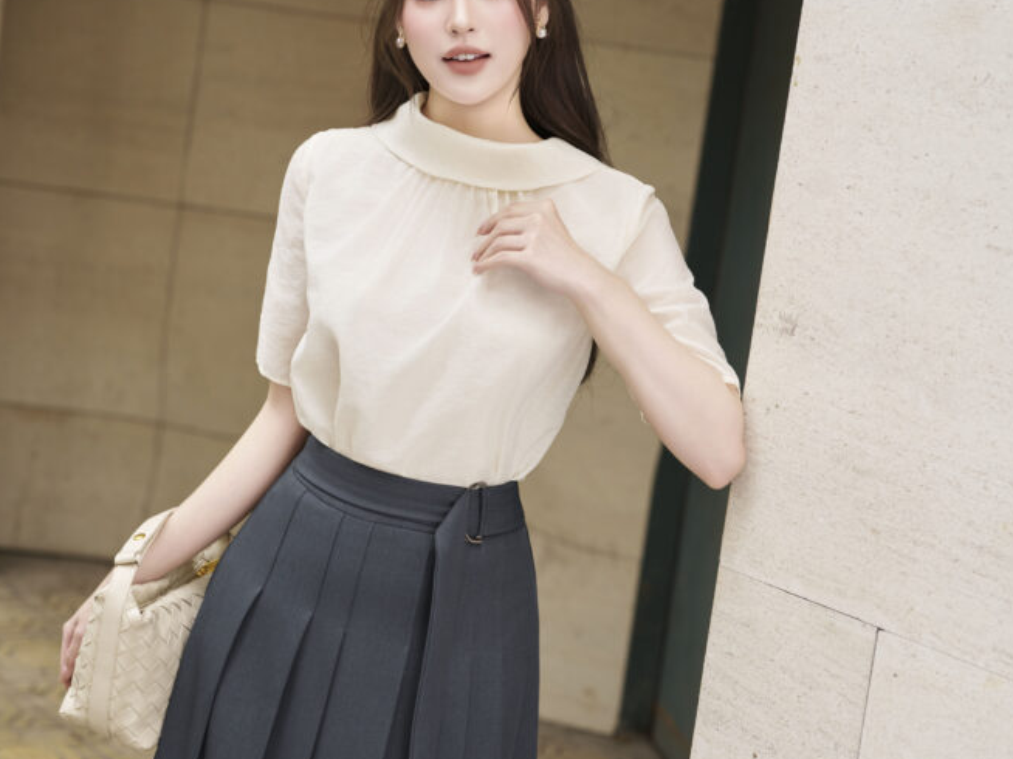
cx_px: 506
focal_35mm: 73
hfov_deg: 26.7
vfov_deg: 20.1
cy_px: 325
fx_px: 2135
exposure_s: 1/160
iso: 320
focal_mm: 50
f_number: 3.2
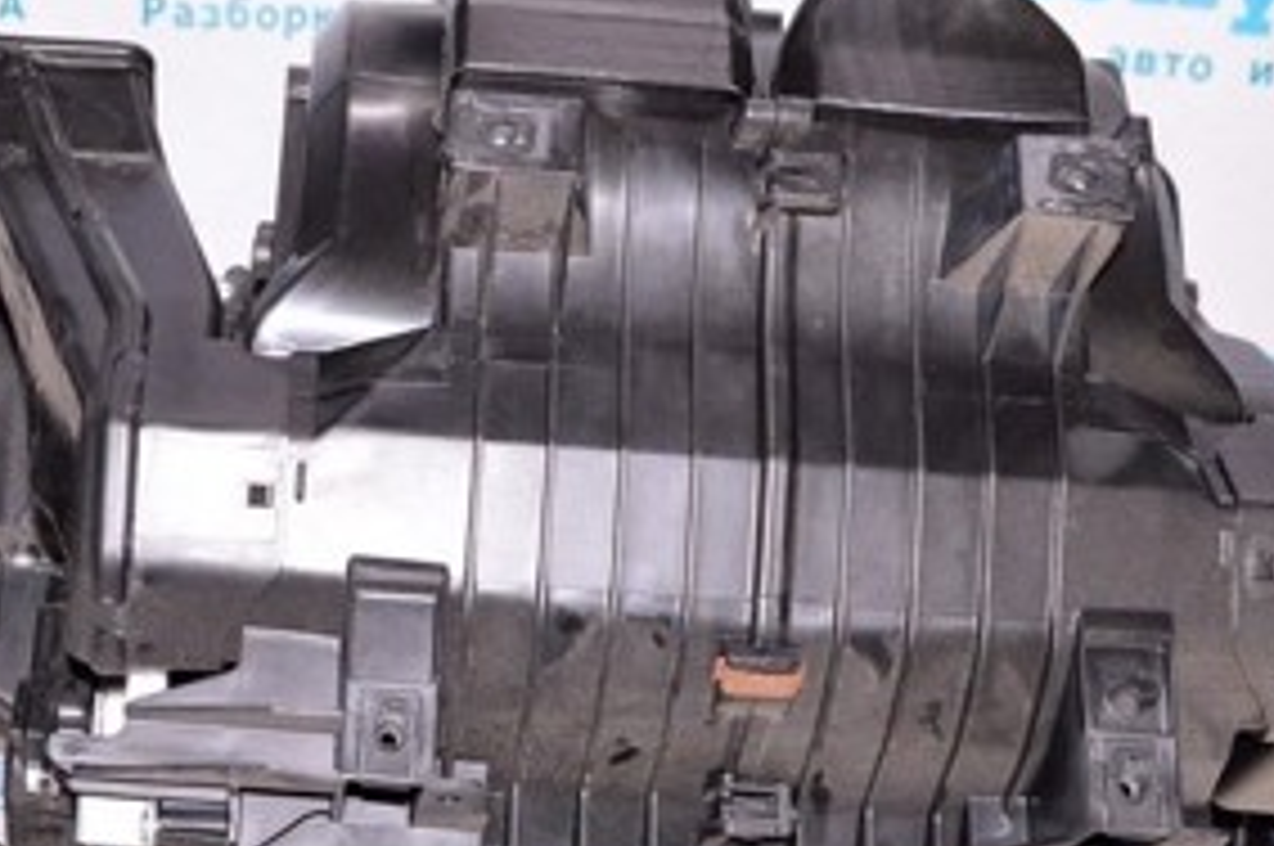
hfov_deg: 28.0
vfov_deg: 19.1
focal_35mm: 71
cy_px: 493
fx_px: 2514
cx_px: 297
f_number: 8
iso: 1600
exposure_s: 1/125
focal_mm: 21
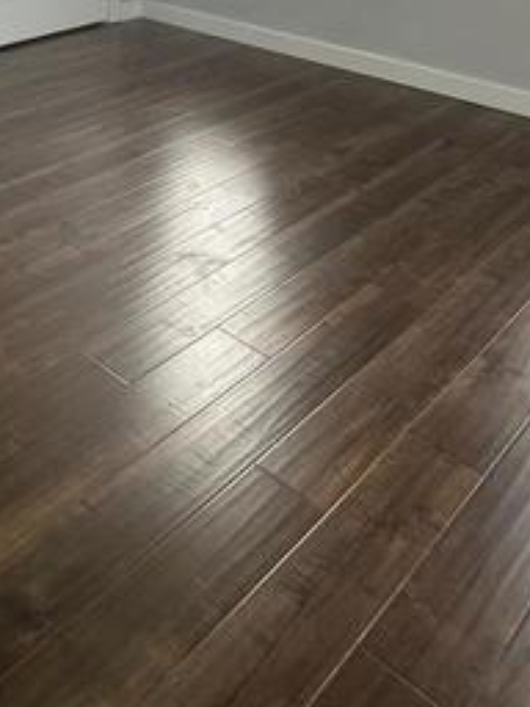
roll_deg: -0.7
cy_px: -88
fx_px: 857
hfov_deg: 34.2
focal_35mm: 42
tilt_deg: -6.8
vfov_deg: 37.0
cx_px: 323
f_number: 2.2
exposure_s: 1/120
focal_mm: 2.22
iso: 50
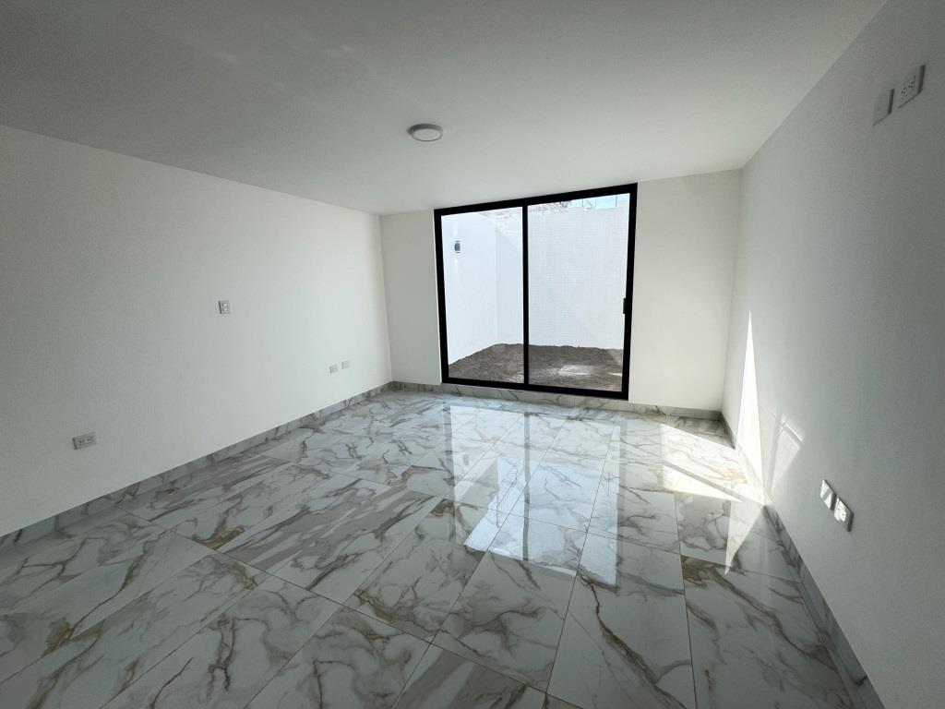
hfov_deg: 102.1
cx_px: 472
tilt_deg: -10.4
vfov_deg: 85.7
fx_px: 382
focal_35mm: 14
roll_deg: +2.3
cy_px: 354
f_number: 2.2
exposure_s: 1/178
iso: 40
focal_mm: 2.22
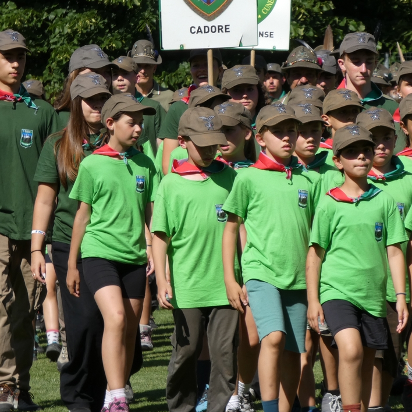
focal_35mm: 436
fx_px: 5871
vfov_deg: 4.0
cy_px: 165
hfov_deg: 4.0
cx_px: 273
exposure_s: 1/500
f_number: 5.5
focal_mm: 52.2
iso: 80
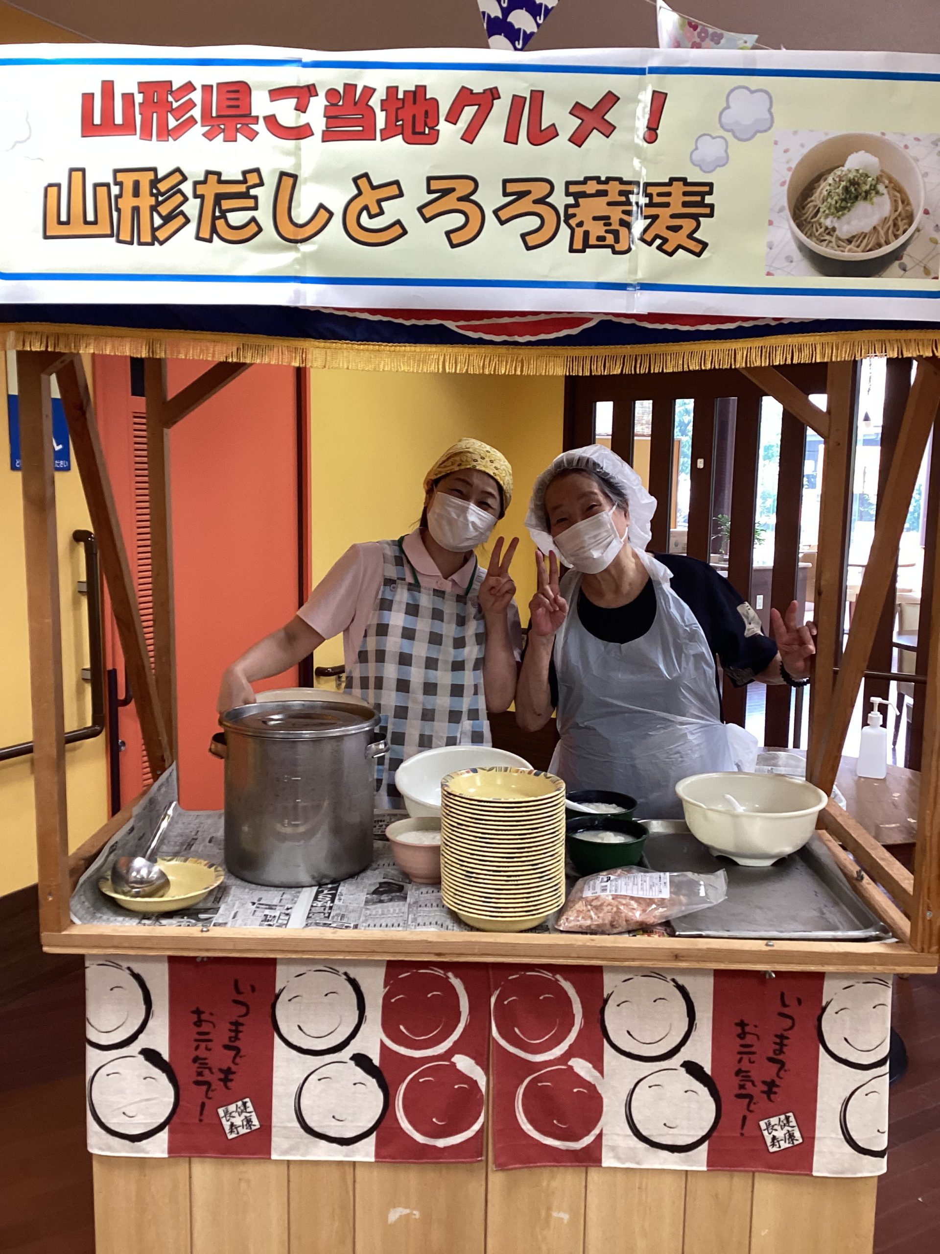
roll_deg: -1.4
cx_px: 470
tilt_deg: -8.3
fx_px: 1122
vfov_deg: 58.4
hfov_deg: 45.4
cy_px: 627
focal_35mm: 31
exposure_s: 1/60
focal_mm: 3.3
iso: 125
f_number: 2.4
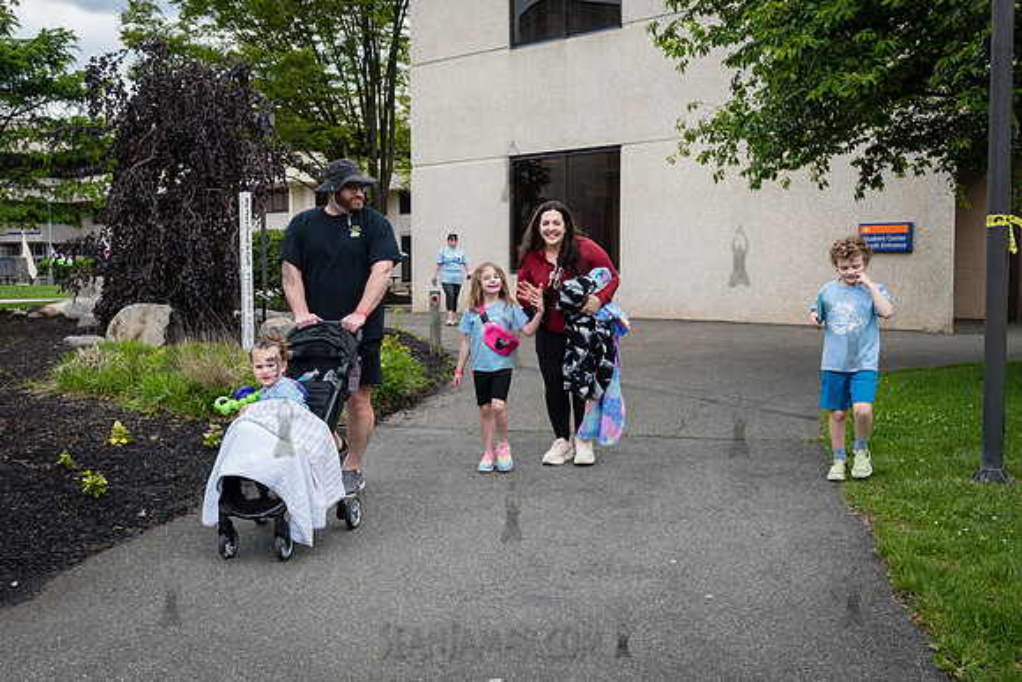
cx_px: 511
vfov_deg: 37.3
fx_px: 1011
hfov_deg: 53.6
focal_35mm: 36
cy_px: 341
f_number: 4.5
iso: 400
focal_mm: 28
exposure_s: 1/1000
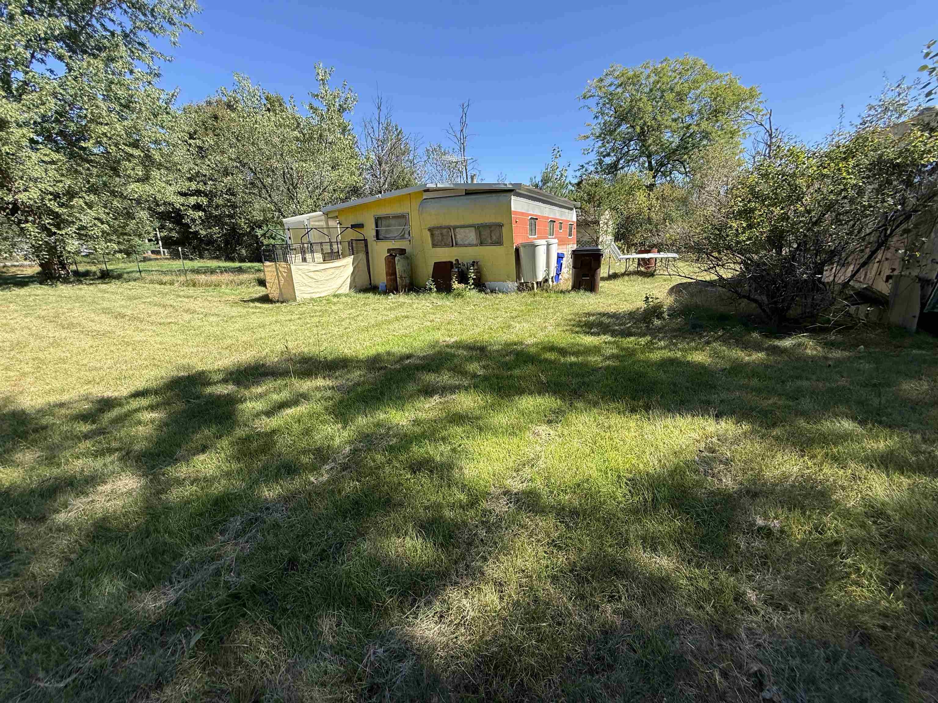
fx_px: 379
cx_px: 469
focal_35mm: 14
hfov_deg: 102.1
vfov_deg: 85.7
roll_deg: +1.3
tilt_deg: -15.9
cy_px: 352
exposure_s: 1/726
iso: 64
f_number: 2.2
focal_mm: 2.22
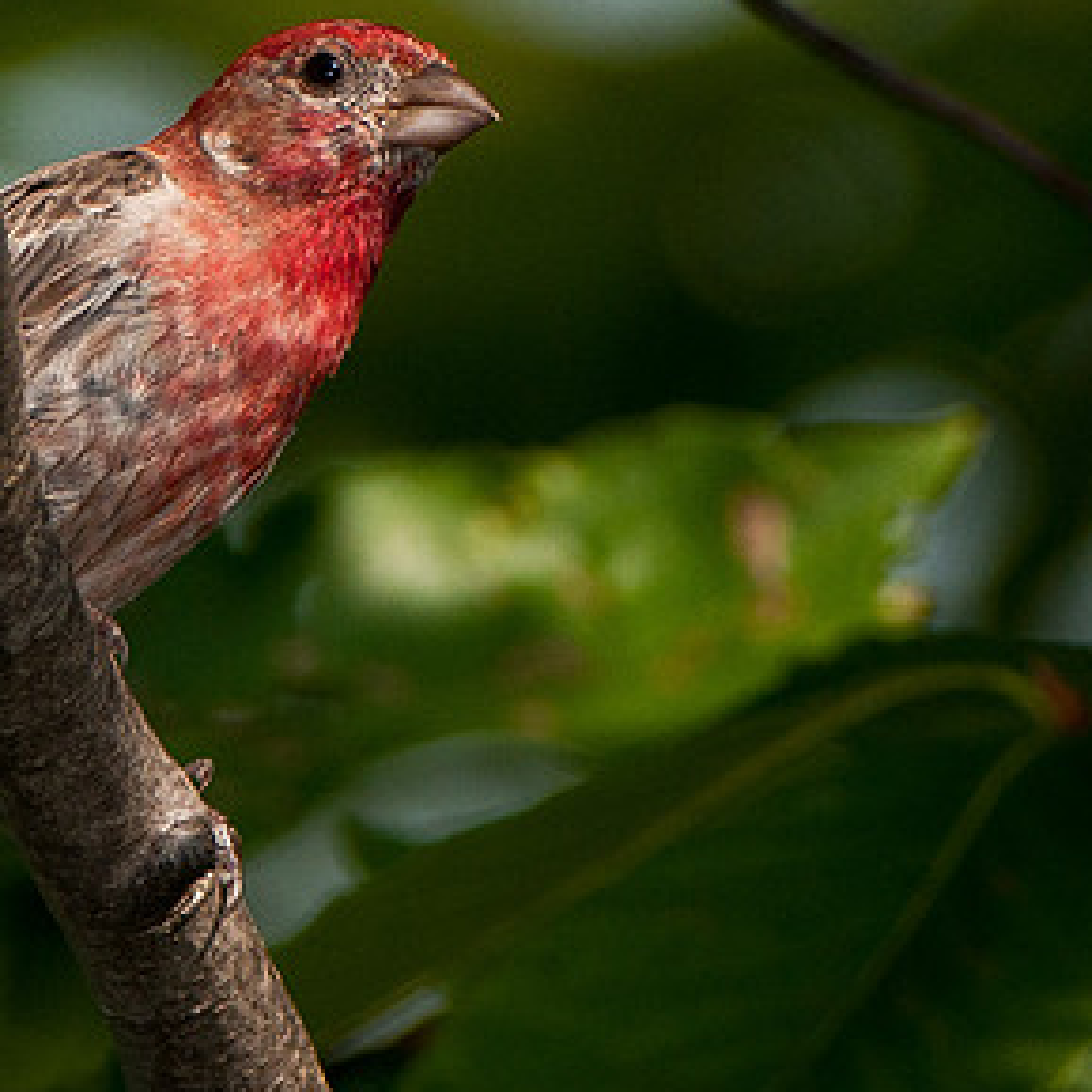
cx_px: 98
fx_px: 36476
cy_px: 406
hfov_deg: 1.7
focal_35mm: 1022
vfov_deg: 1.7
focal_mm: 400
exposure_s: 1/640
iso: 400
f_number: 8
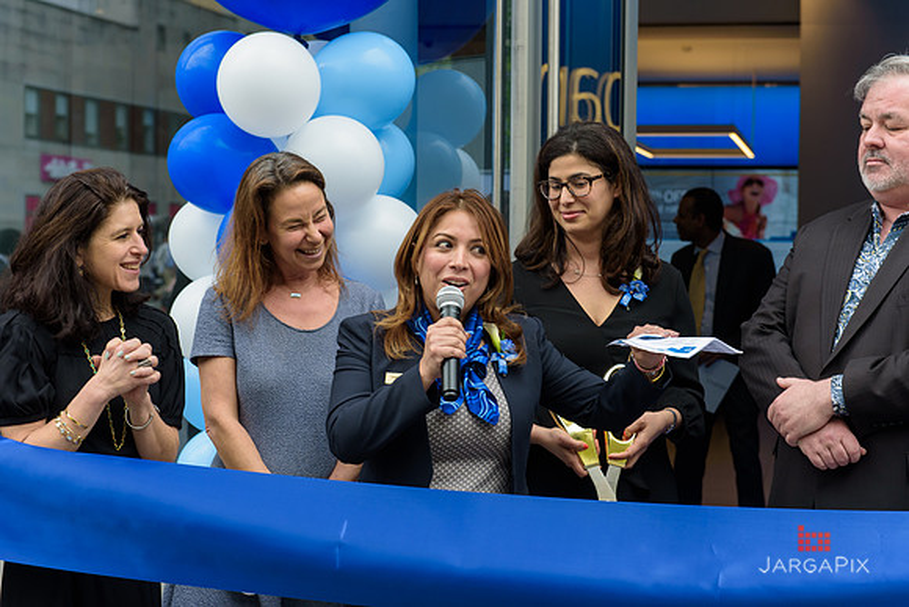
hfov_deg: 28.8
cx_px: 454
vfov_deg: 19.5
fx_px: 1768
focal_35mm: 70
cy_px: 304
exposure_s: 1/250
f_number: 5
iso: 200
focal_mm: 70
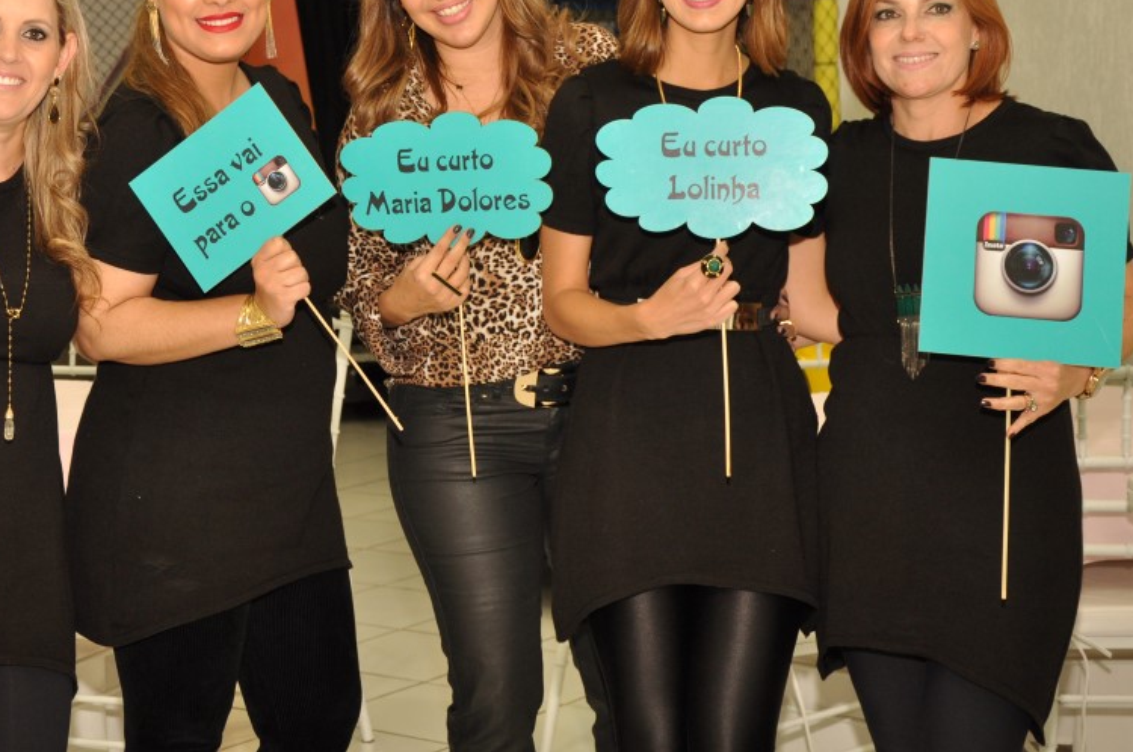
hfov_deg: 28.2
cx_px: 443
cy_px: 252
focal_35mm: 72
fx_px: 2253
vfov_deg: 18.9
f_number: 5.6
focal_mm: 35
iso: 640
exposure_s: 1/60
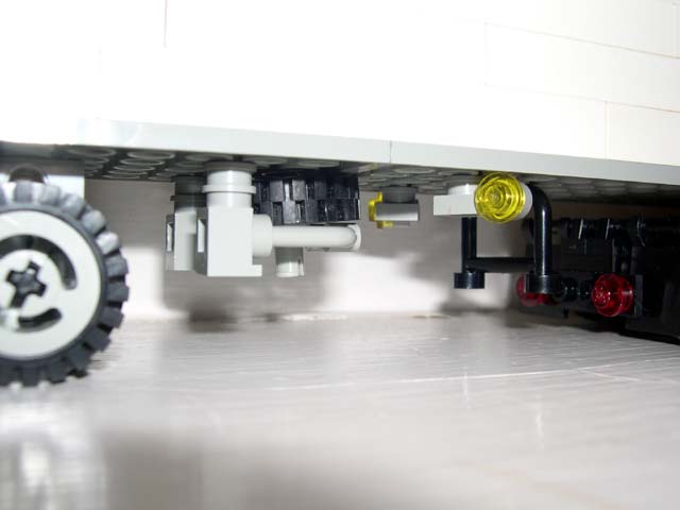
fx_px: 746
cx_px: 340
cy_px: 255
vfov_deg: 37.7
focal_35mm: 38
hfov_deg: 49.0
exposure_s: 1/60
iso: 100
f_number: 7.6
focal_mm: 8
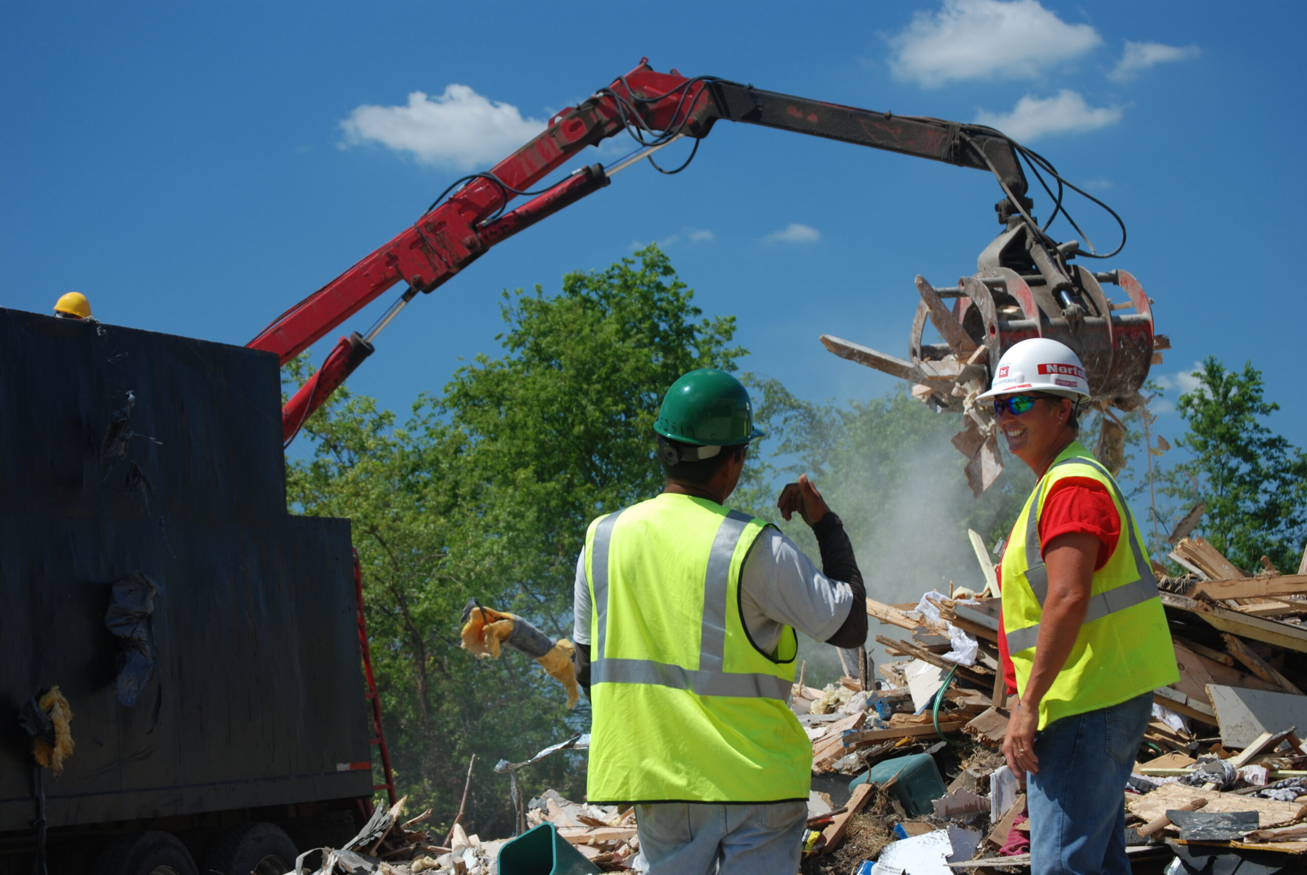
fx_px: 3381
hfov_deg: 21.9
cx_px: 654
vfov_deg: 14.7
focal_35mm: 93
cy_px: 438
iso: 100
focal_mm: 62
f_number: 8
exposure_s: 1/200
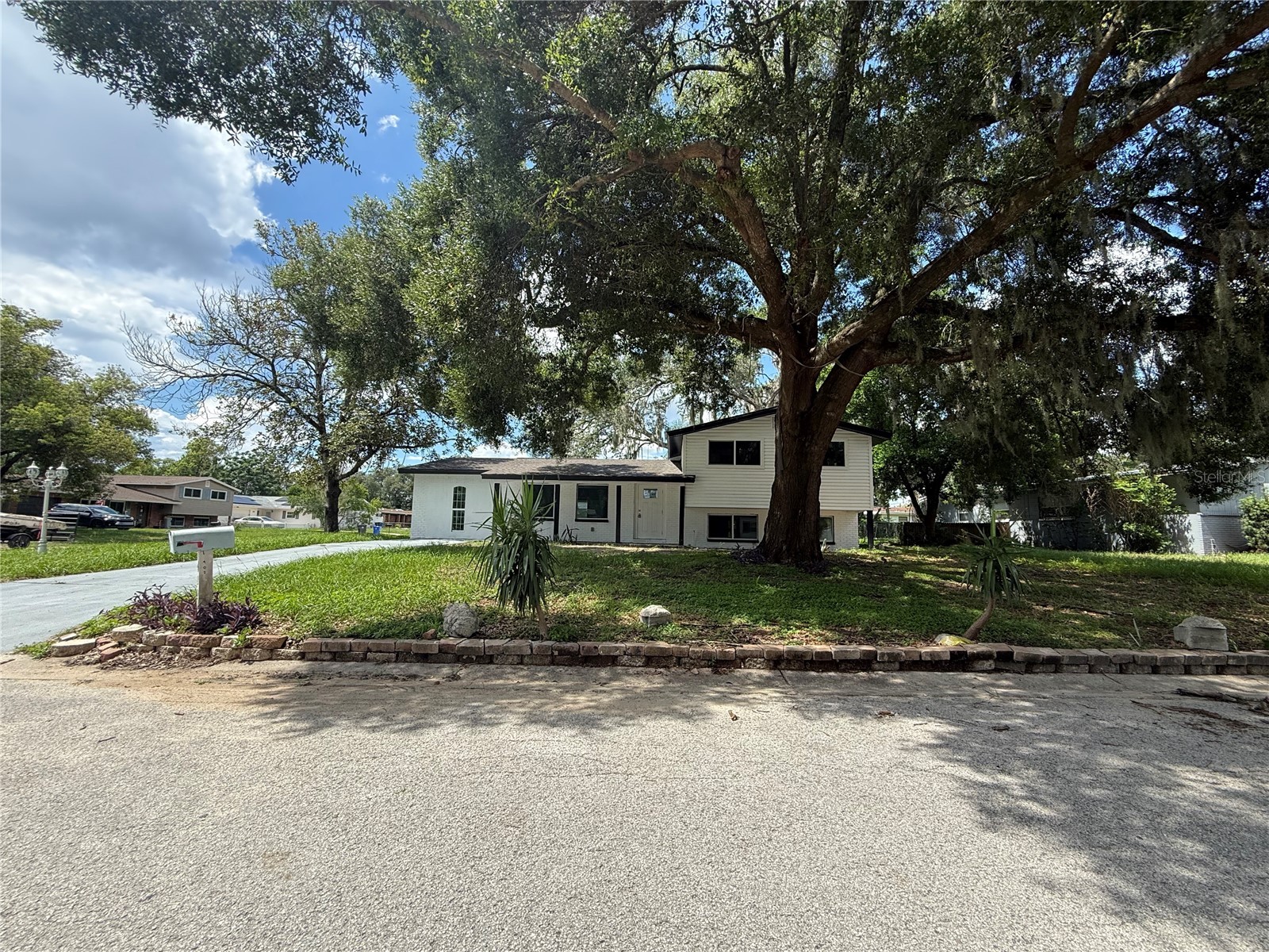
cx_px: 634
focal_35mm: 14
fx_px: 513
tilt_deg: +5.3
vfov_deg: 85.7
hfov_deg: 102.1
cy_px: 476
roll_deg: +2.4
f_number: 2.2
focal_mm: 2.22
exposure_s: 1/760
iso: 50
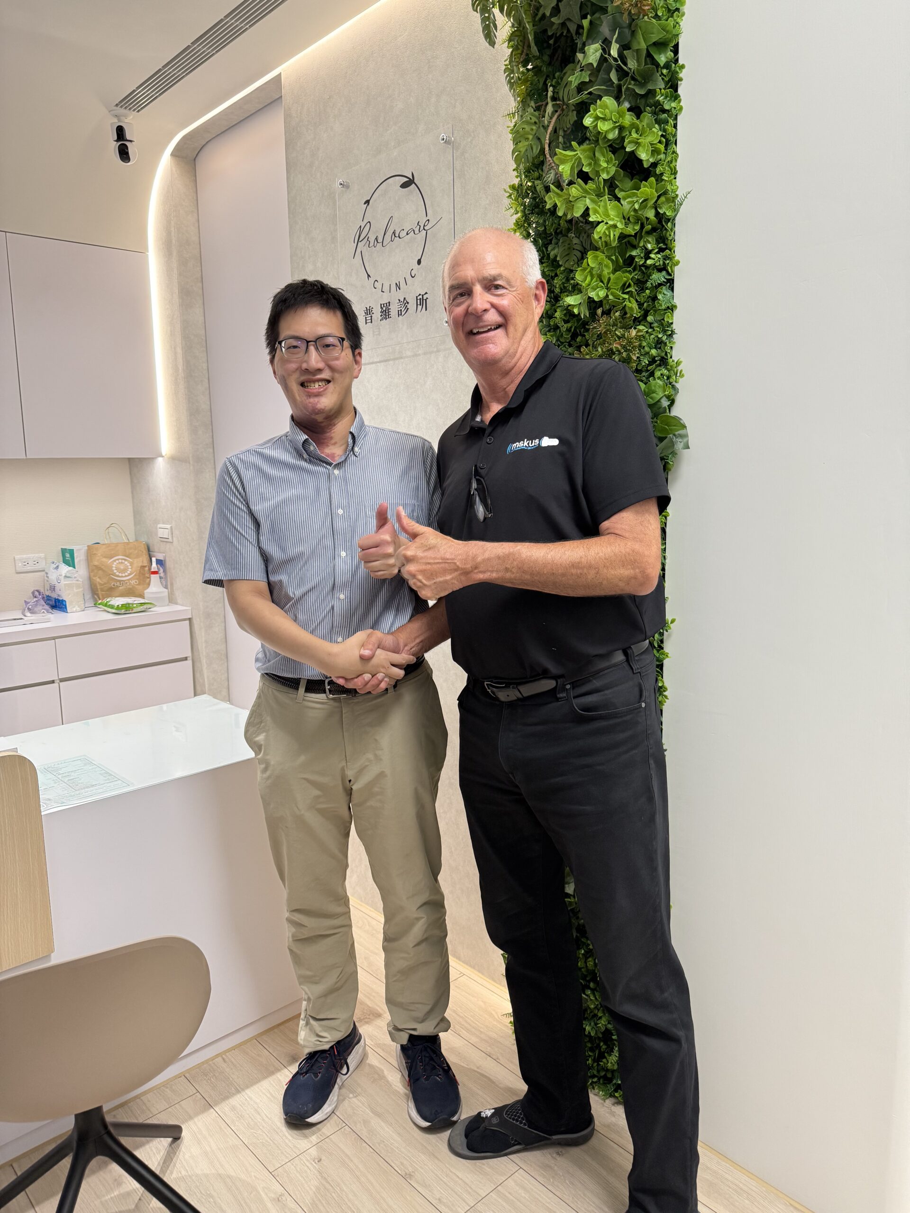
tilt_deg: -8.9
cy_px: 606
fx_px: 841
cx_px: 455
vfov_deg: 71.6
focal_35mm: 24
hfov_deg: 56.8
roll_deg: -0.1
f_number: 1.78
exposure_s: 1/60
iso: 250
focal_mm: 6.76
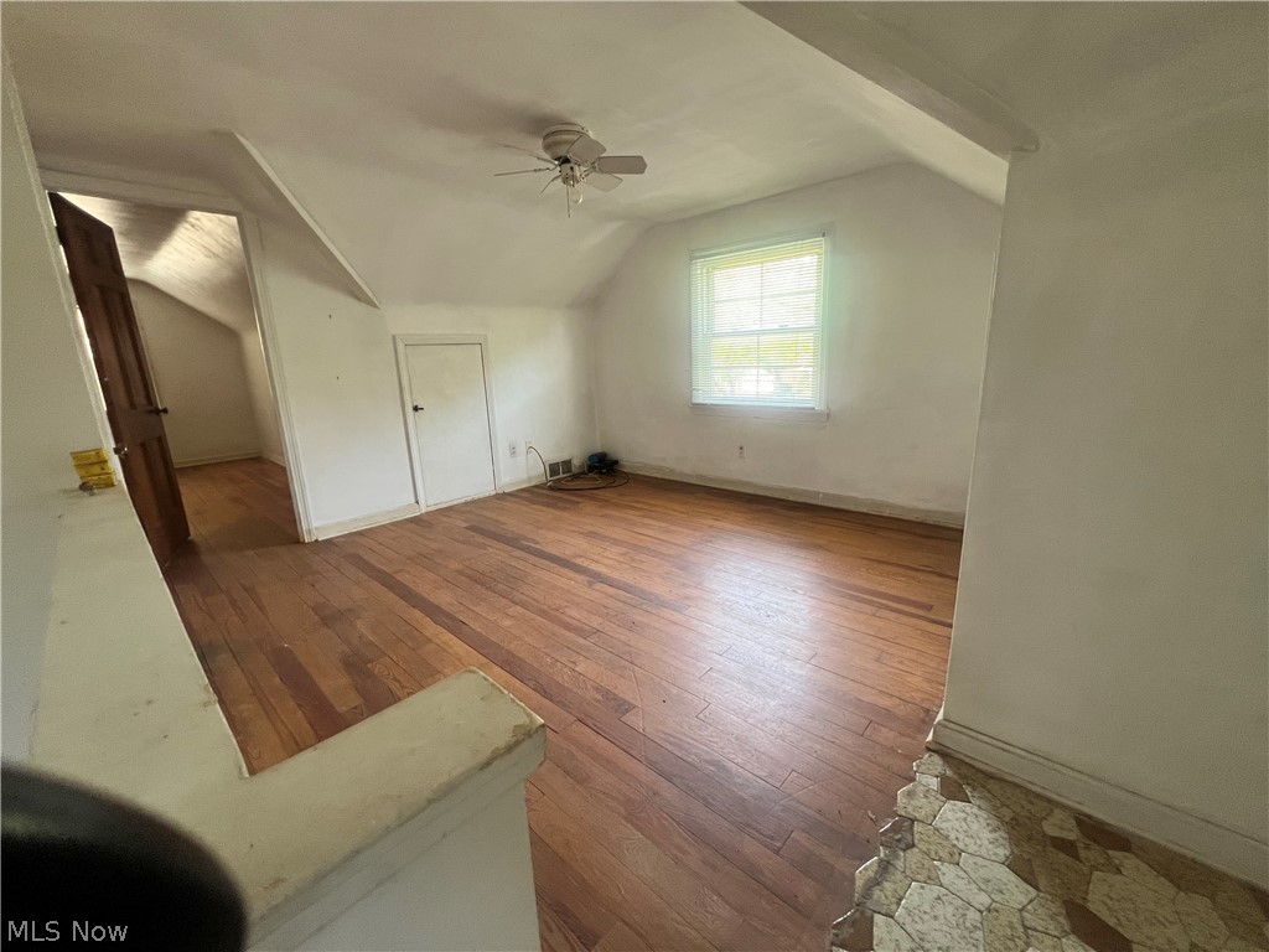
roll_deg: +2.4
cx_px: 634
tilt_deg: -12.6
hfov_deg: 106.2
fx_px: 477
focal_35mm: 13
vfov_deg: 89.9
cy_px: 476
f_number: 1.8
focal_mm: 1.57
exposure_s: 1/60
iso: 160
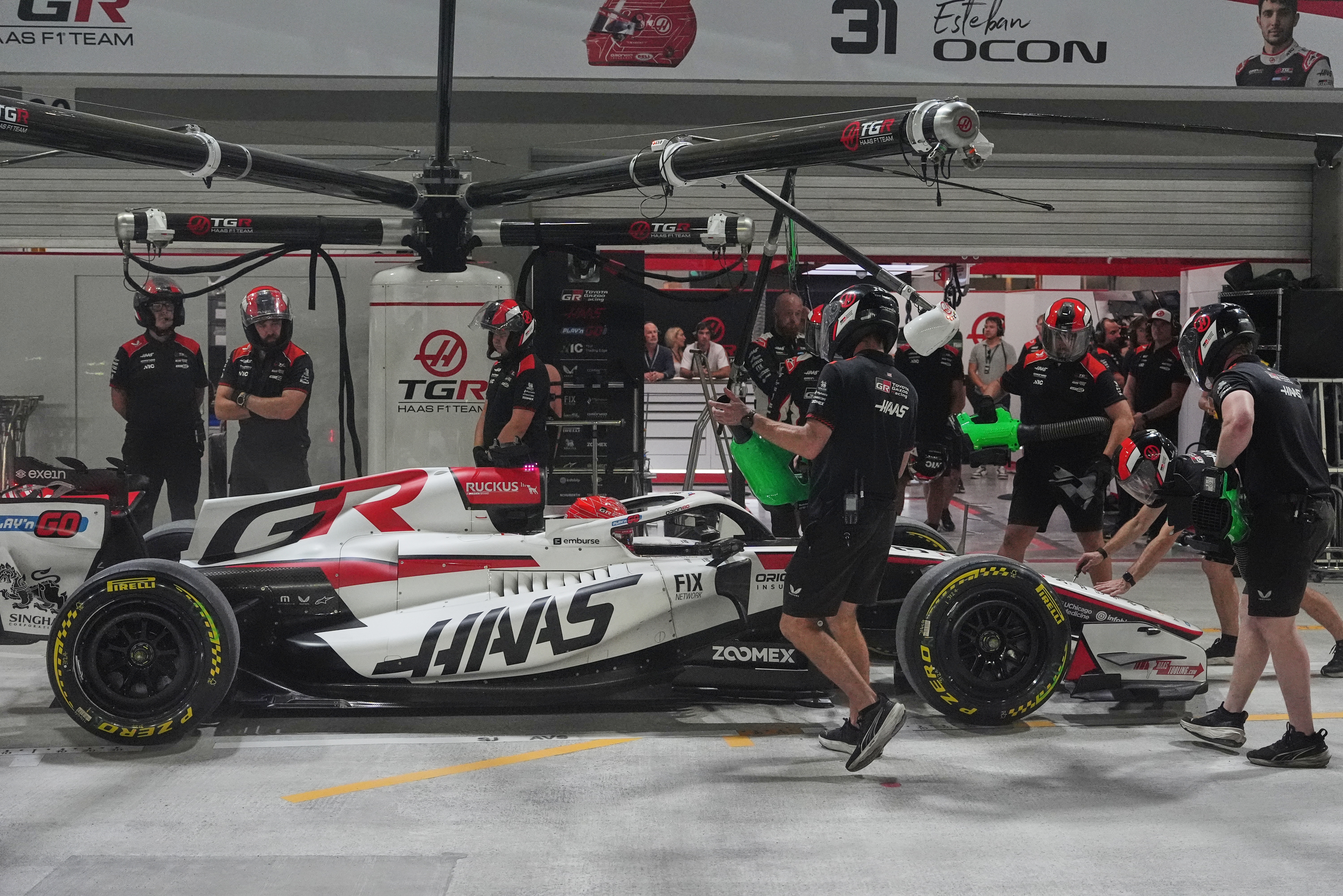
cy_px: 448
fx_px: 1865
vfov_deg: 27.0
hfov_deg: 39.6
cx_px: 672
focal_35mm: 50
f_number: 4.5
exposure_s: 1/3200
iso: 5000
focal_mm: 50
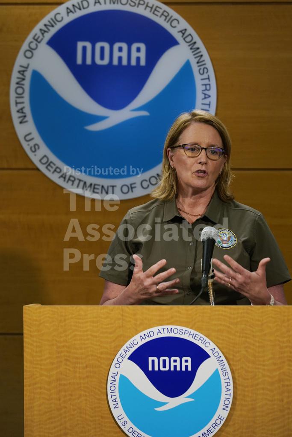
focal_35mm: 200
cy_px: 218
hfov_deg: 6.9
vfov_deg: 10.3
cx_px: 146
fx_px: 2432
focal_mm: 200
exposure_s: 1/125
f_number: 5.6
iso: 1600
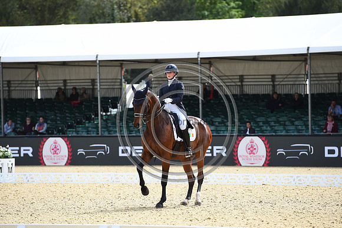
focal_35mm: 200
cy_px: 114
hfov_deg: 10.3
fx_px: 1899
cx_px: 171
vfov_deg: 6.9
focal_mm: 200
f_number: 5
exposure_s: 1/1250
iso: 450
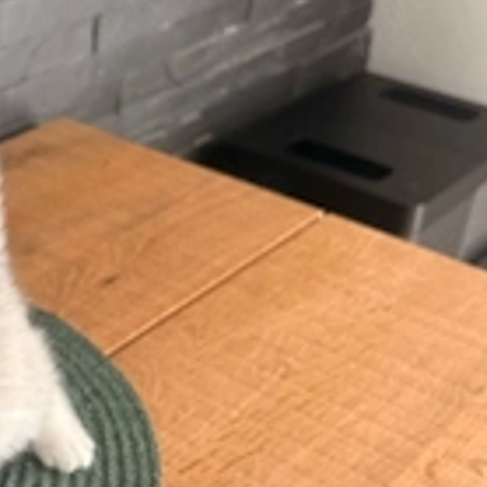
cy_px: 284
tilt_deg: -31.3
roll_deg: +0.5
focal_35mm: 66
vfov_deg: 26.1
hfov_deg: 24.8
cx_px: -7
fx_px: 1051
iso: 32
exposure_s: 1/136
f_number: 1.6
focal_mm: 5.96
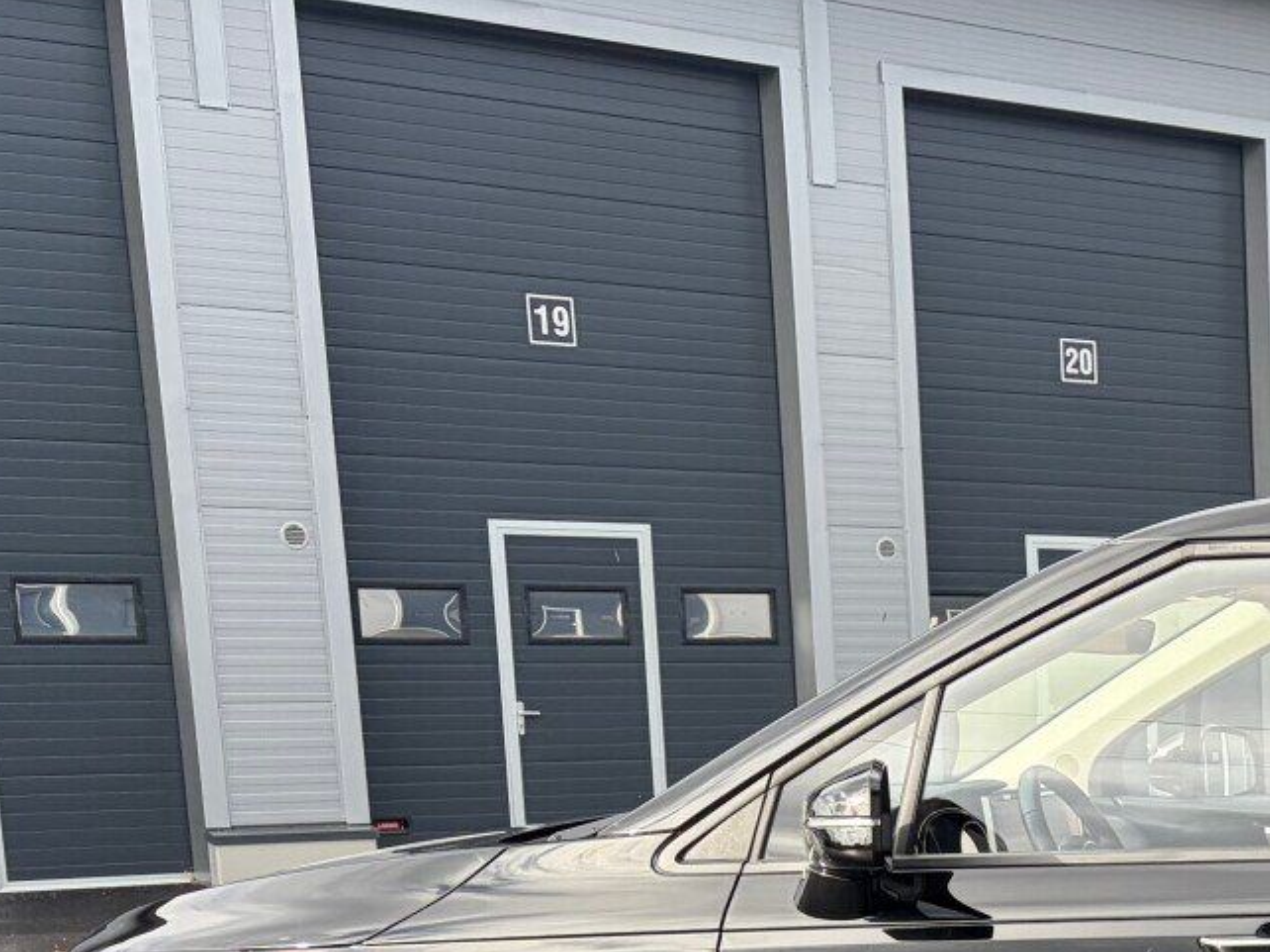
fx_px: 2897
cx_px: 1679
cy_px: 1179
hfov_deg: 22.1
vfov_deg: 17.7
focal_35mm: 79
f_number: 1.6
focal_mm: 5.96
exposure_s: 1/747
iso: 64
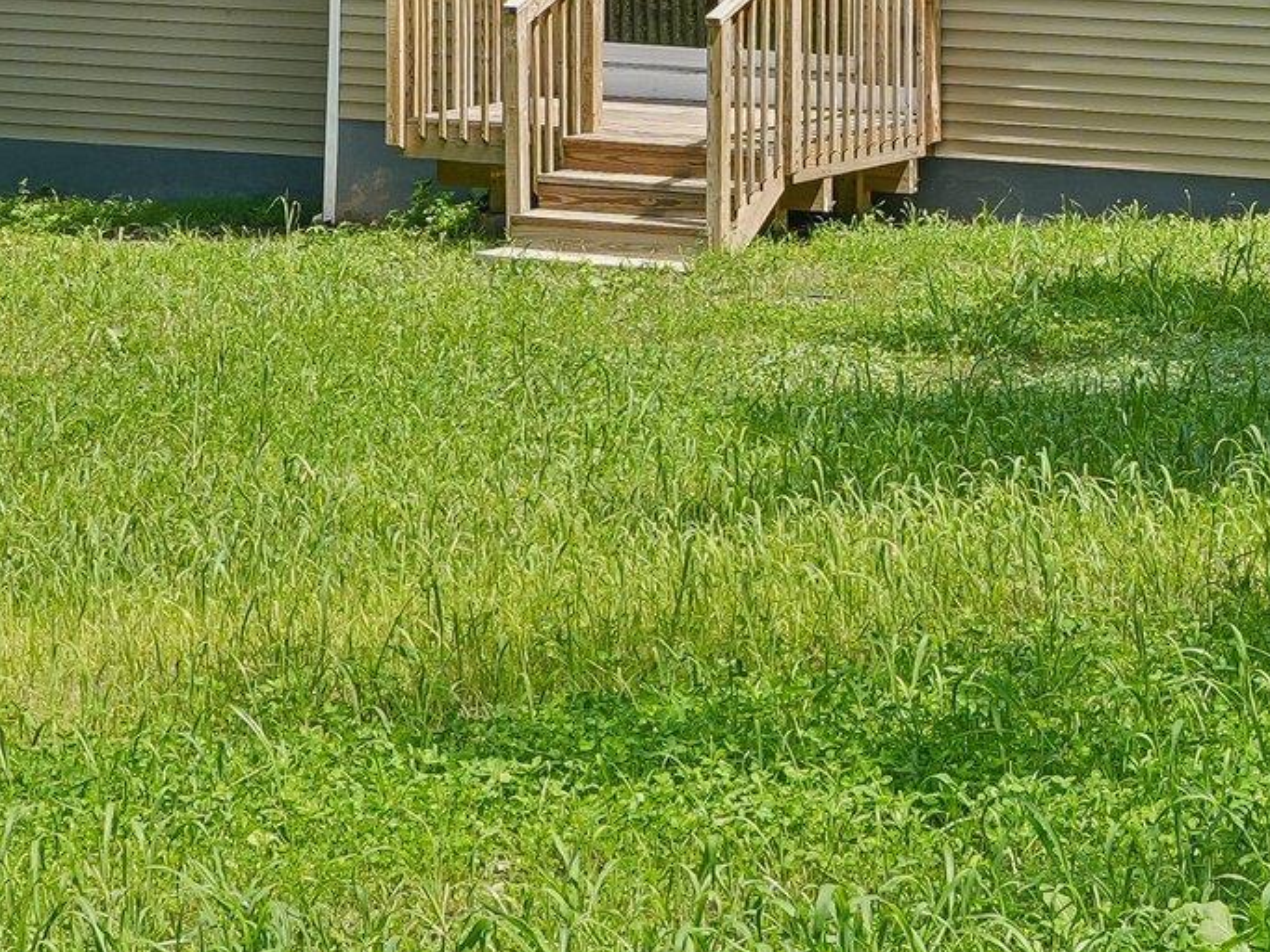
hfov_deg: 13.1
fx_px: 5502
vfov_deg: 9.7
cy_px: -310
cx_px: 1052
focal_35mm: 150
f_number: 9
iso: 125
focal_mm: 35
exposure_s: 1/60
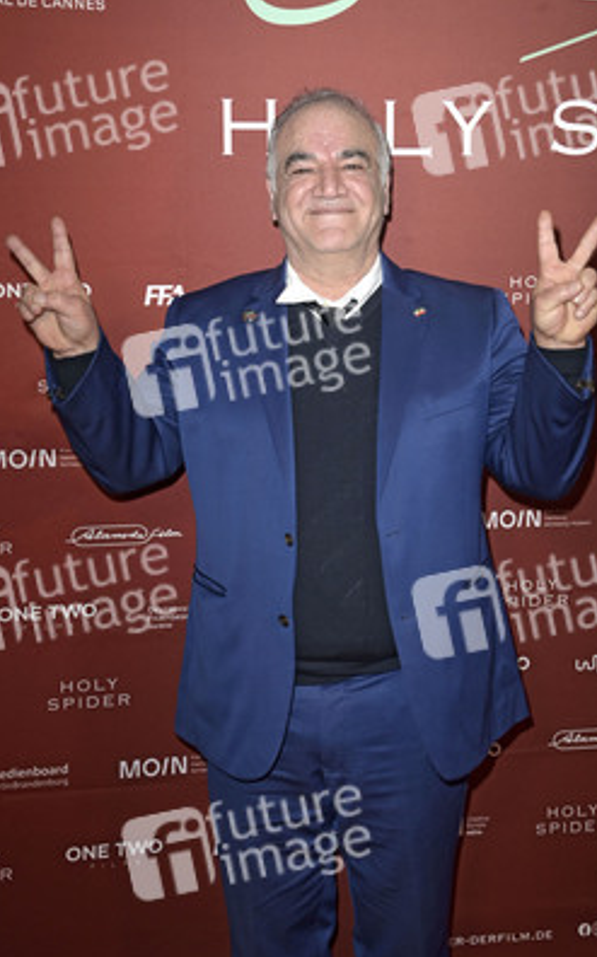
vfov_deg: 29.4
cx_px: 317
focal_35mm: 70
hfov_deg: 18.6
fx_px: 1825
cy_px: 481
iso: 400
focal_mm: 68
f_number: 5.6
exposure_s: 1/250
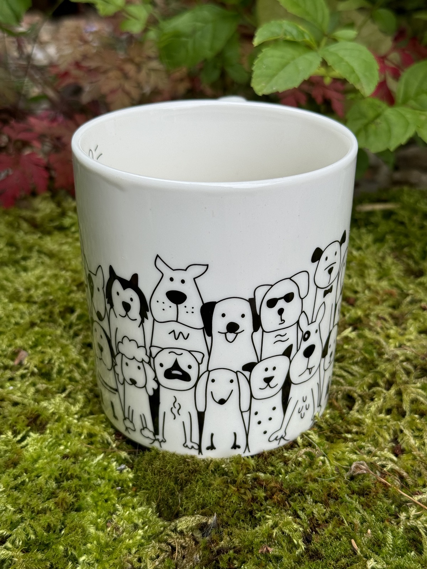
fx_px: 789
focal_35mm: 48
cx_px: 214
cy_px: 284
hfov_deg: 30.3
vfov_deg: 39.7
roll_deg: +0.0
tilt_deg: -31.3
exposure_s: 1/765
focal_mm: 6.76
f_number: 1.78
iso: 64
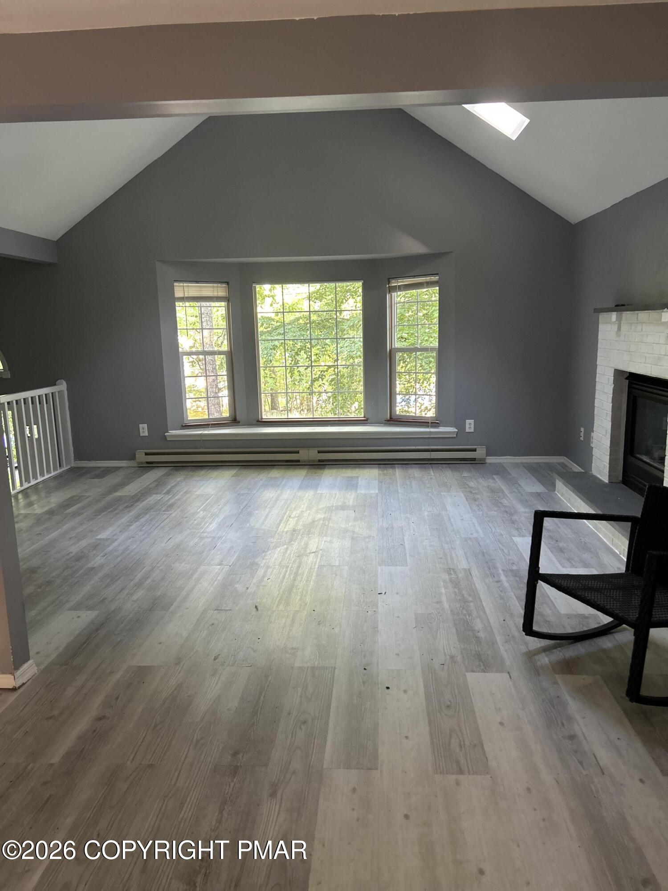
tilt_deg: -9.9
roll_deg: +1.7
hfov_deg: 53.1
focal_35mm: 26
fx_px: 669
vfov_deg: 67.3
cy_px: 446
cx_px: 334
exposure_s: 1/60
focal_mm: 5.7
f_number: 1.5
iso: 250
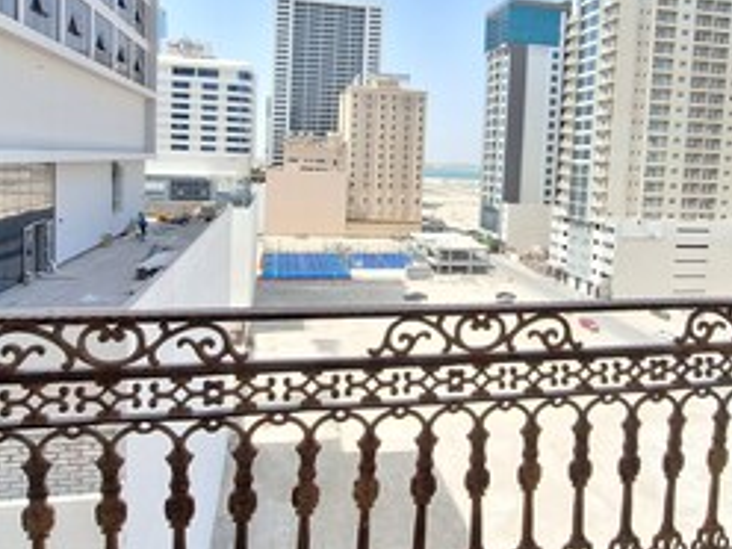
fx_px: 508
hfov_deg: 71.5
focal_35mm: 24
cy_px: 187
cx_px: 388
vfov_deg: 55.7
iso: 40
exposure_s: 1/664
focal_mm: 1.74
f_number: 2.2
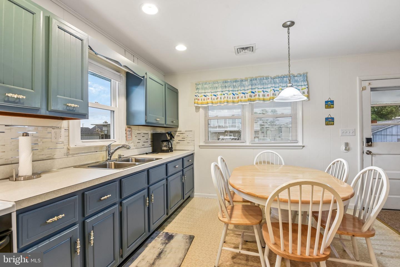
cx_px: 200
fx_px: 178
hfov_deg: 96.7
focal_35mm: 16
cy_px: 134
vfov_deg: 73.7
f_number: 8
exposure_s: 1/10
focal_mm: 16
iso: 400
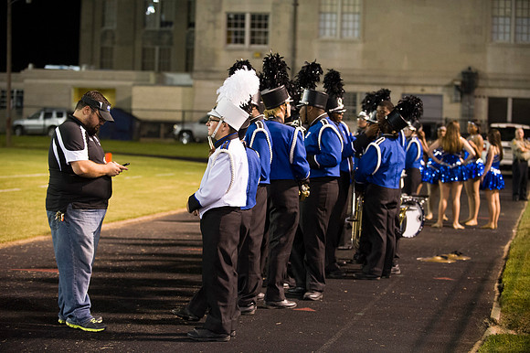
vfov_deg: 15.9
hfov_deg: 23.7
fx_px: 1265
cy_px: 176
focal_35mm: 86
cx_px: 265
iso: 3200
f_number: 2.8
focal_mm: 86
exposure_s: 1/160
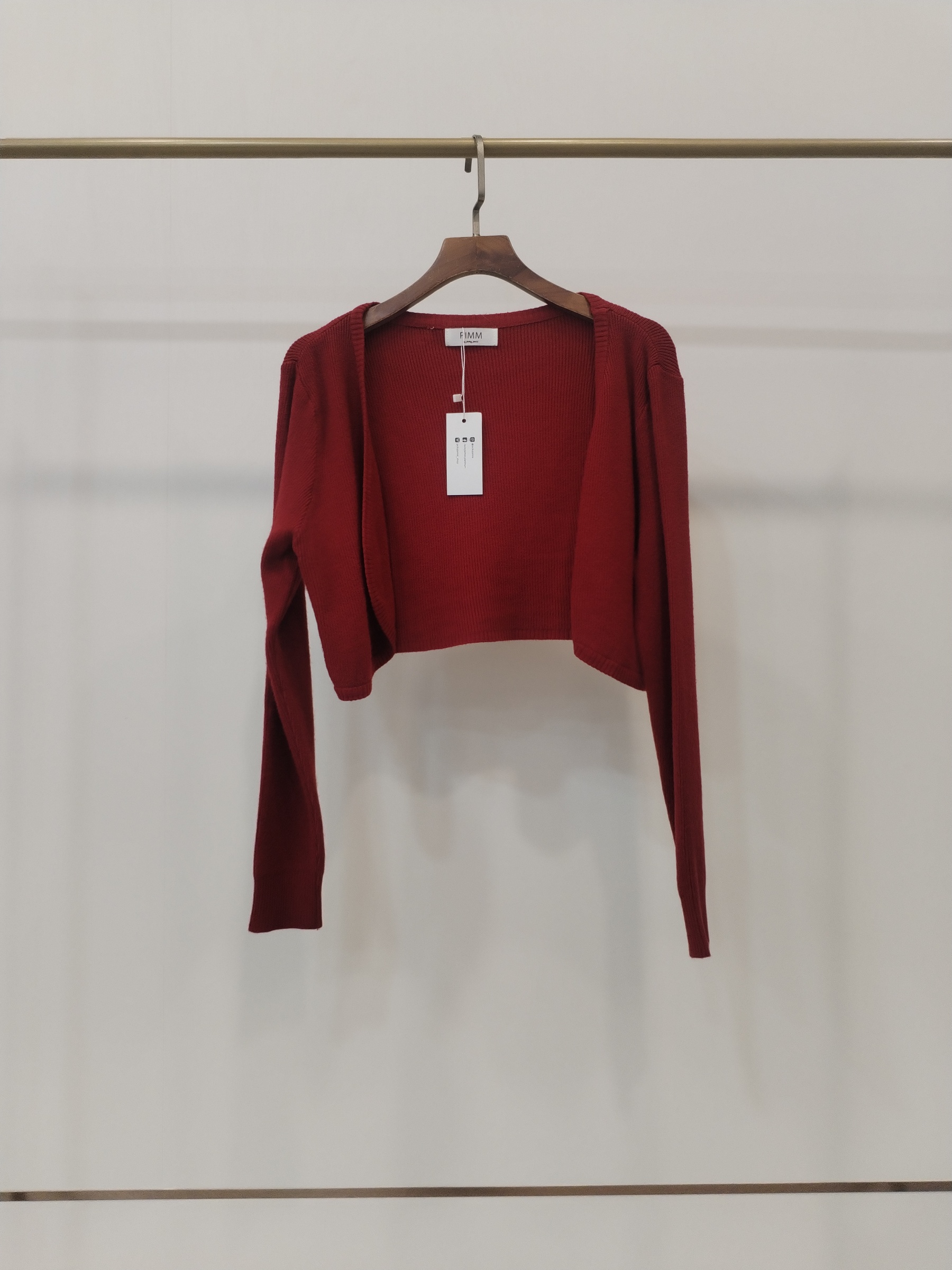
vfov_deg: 61.7
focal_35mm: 29
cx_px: 476
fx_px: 1063
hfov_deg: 48.2
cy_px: 635
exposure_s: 1/60
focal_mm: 4.75
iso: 294
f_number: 1.8
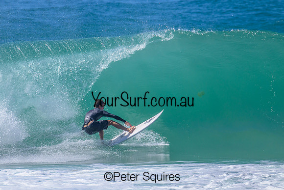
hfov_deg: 2.2
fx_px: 7306
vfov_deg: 1.5
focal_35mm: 926
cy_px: 80
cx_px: 120
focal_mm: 800
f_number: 11
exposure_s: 1/2000
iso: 1000
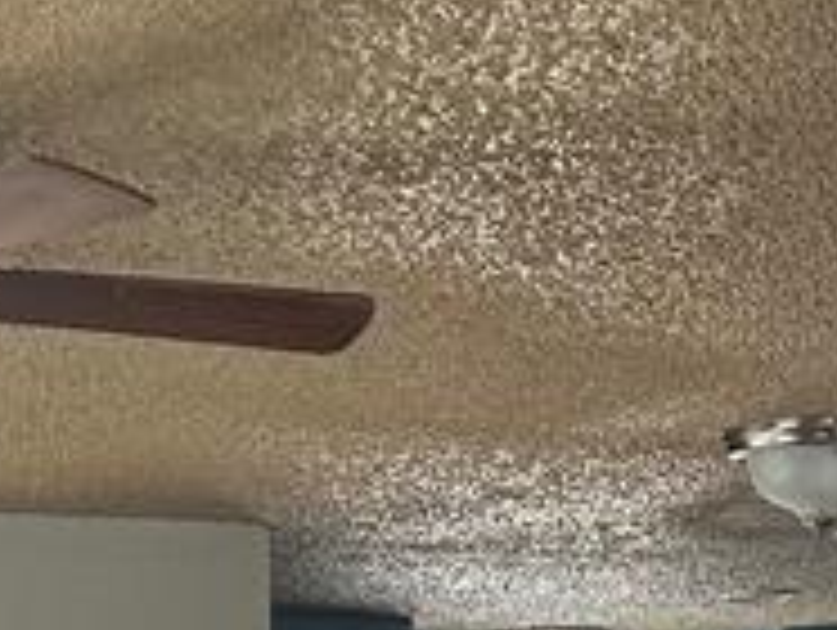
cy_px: 1395
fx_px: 3196
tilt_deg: -6.7
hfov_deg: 14.7
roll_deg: +1.4
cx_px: 0
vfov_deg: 10.1
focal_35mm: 132
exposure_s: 1/67
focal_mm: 6.86
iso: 250
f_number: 1.78
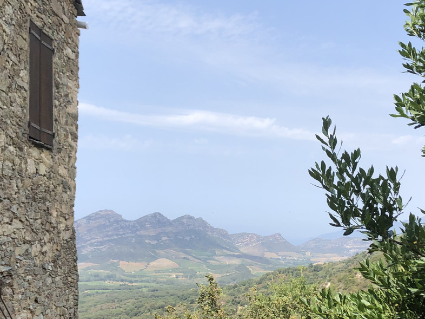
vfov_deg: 25.6
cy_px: 176
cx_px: 217
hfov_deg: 33.8
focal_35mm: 57
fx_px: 700
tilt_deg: +3.9
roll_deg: -2.1
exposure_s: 1/1869
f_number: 1.8
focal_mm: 4
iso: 20
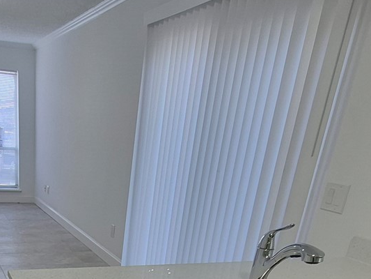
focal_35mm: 39
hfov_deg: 46.3
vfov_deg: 31.0
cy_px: 336
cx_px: 97
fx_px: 418
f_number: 2.2
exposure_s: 1/60
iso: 80
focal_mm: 1.74
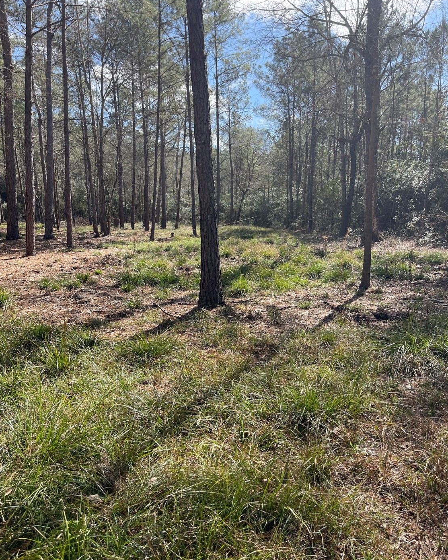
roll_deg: +2.5
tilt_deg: -7.4
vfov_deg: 62.2
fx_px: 464
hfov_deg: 51.5
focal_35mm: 28
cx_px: 226
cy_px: 297
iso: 50
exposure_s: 1/1279
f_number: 1.6
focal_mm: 5.1
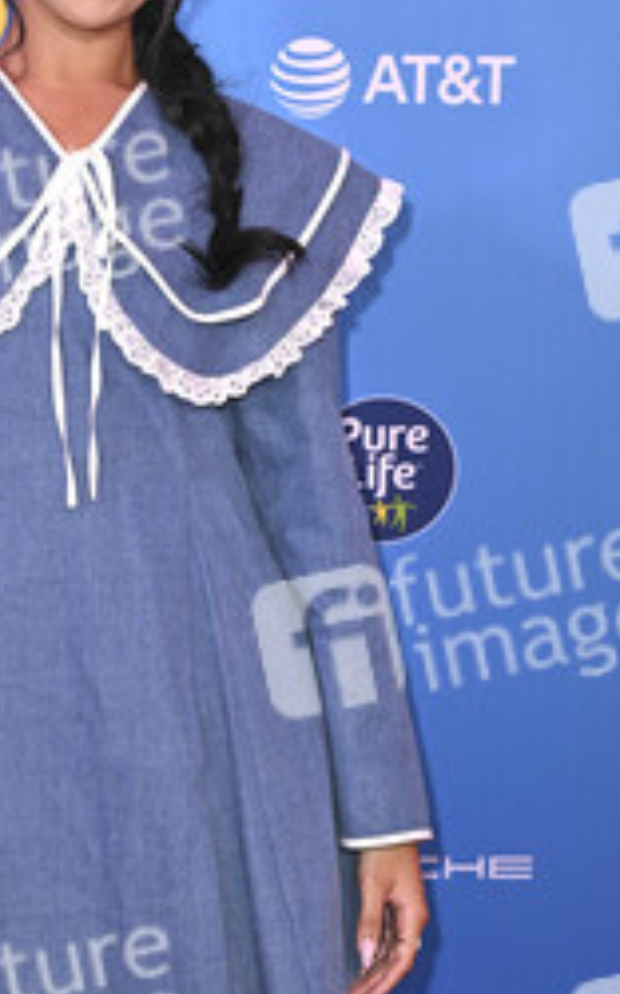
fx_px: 3086
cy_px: 425
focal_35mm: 114
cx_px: 95
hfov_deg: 11.4
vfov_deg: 18.3
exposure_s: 1/250
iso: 1250
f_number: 6.3
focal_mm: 70
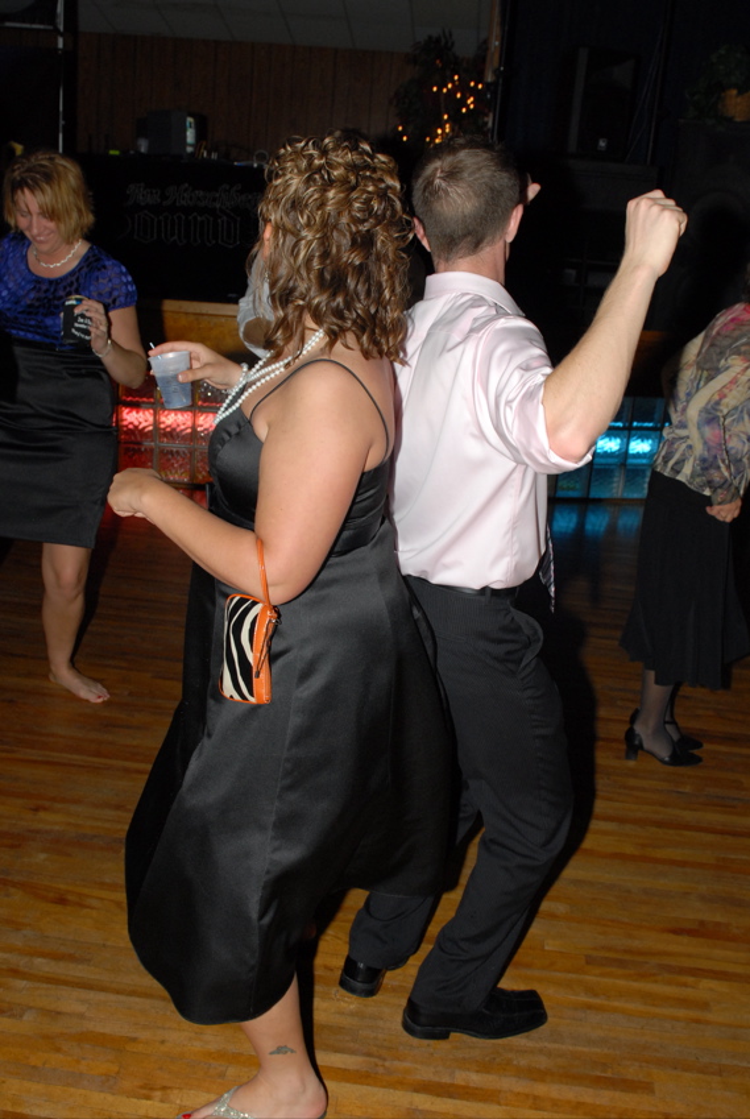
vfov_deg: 53.1
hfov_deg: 37.0
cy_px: 560
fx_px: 1121
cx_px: 375
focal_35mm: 36
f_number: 5.6
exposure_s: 1/60
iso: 400
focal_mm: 24
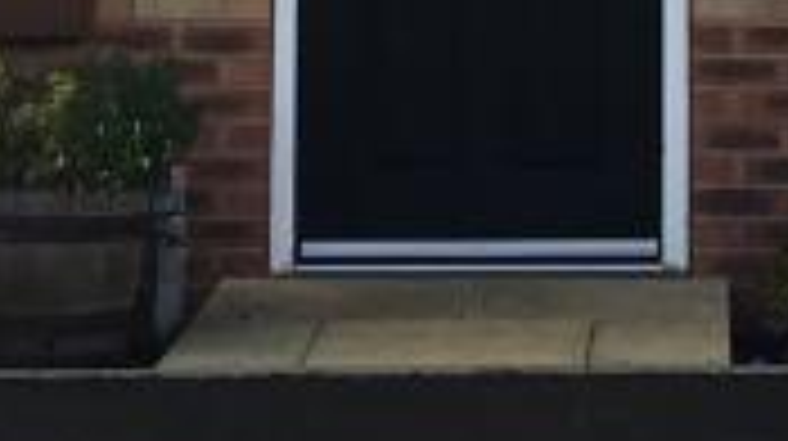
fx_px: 3861
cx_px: 702
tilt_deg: +9.0
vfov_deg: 6.1
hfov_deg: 11.6
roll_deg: -0.4
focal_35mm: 185
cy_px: -796
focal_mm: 4.15
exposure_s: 1/578
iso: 25
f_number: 2.2
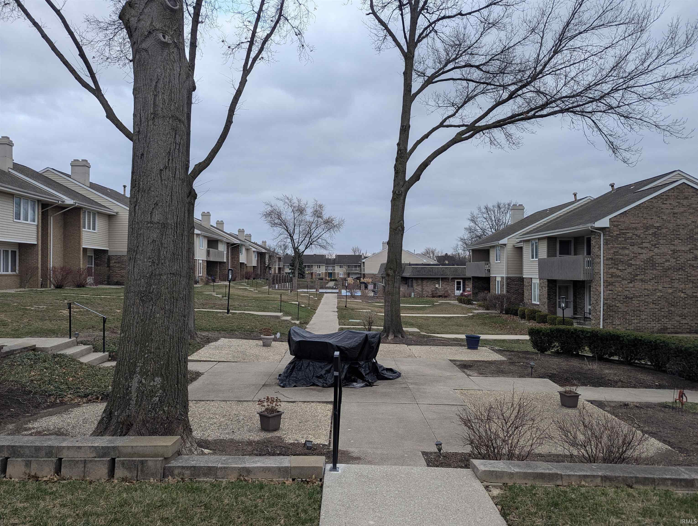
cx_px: 349
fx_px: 485
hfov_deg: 71.5
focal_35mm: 24
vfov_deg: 56.9
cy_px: 263
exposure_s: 1/127
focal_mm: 6.81
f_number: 1.85
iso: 45
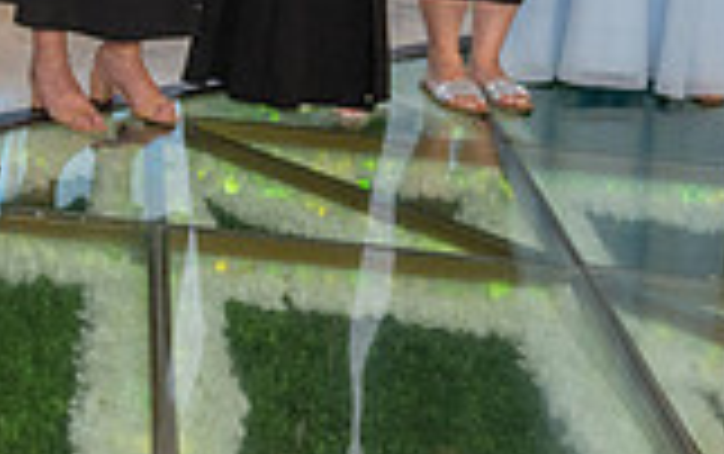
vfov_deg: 11.8
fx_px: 2094
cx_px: -343
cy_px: -224
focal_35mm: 106
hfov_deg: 17.7
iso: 1000
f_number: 3.2
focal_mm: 24
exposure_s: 1/160
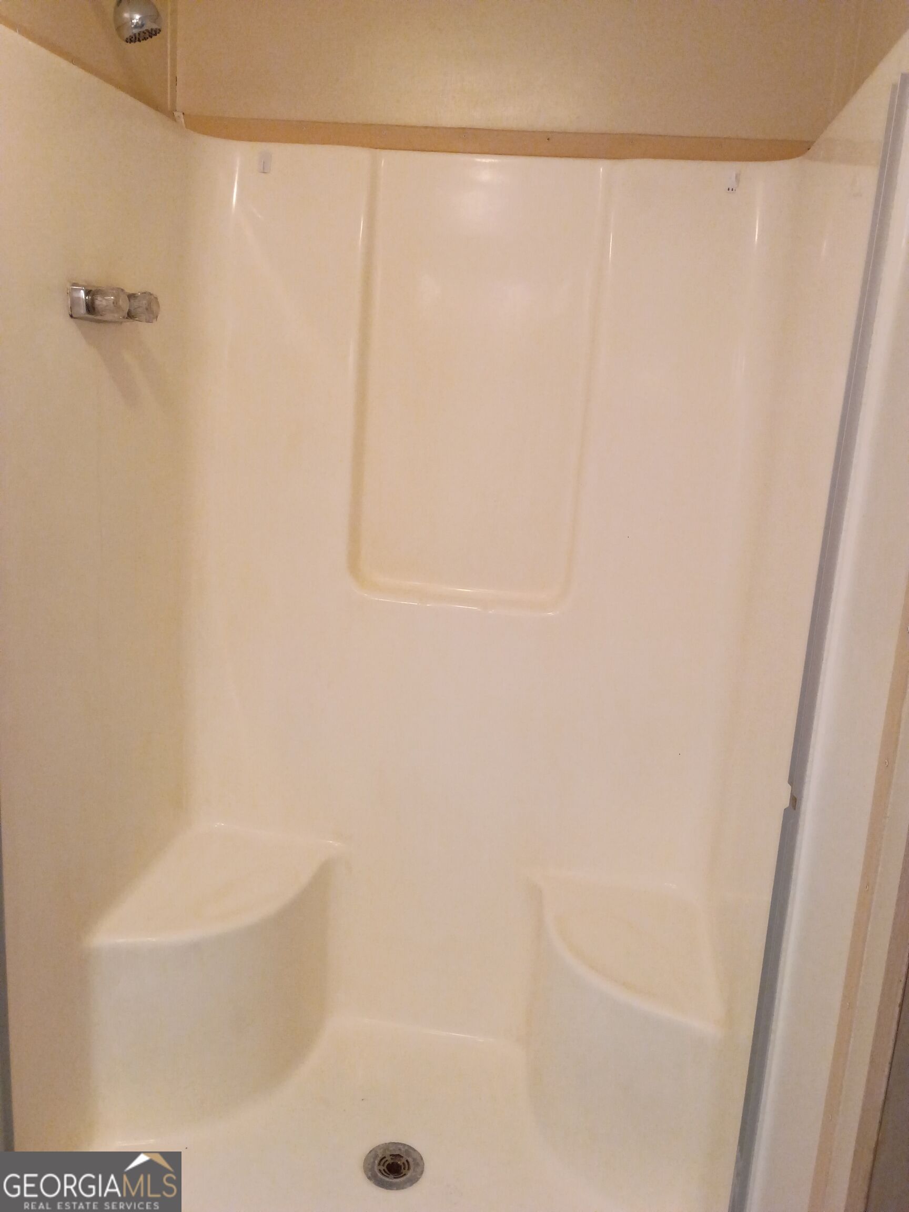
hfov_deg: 48.2
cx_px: 454
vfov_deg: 61.7
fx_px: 1015
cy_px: 606
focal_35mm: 29
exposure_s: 1/60
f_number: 1.8
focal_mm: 4.27
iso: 936
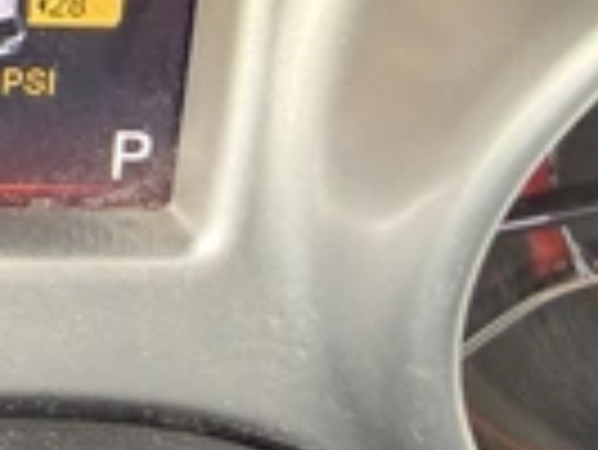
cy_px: -50
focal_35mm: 72
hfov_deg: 24.5
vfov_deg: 19.6
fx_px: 1245
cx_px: -117
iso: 320
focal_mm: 2.22
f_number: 2.2
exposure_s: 1/97
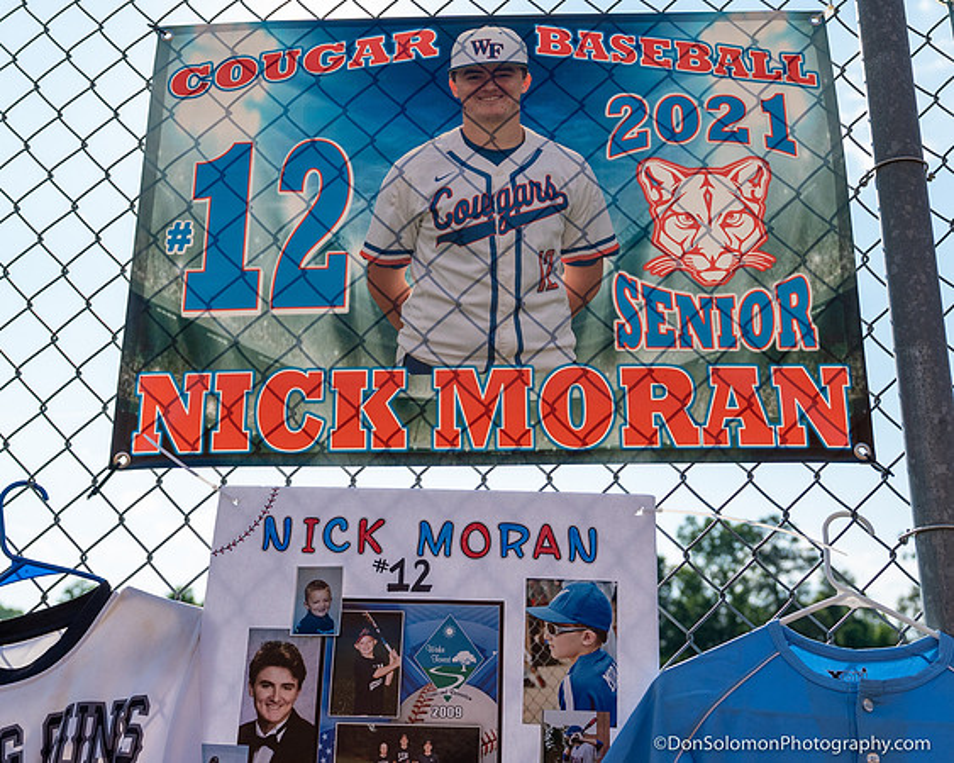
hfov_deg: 41.6
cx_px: 476
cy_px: 205
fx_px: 1256
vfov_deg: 33.2
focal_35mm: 44
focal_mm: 27
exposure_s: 1/4000
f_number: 3.5
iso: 400
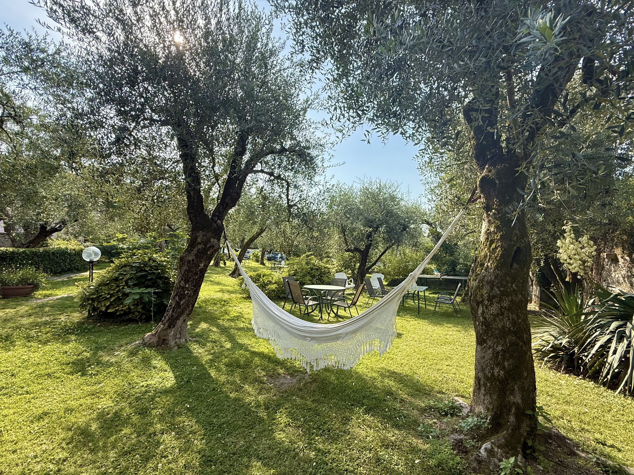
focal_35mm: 16
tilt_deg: +1.4
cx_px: 329
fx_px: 293
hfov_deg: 94.5
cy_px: 242
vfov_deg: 78.1
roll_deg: +0.3
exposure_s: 1/1033
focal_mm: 2.22
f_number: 2.2
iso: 64
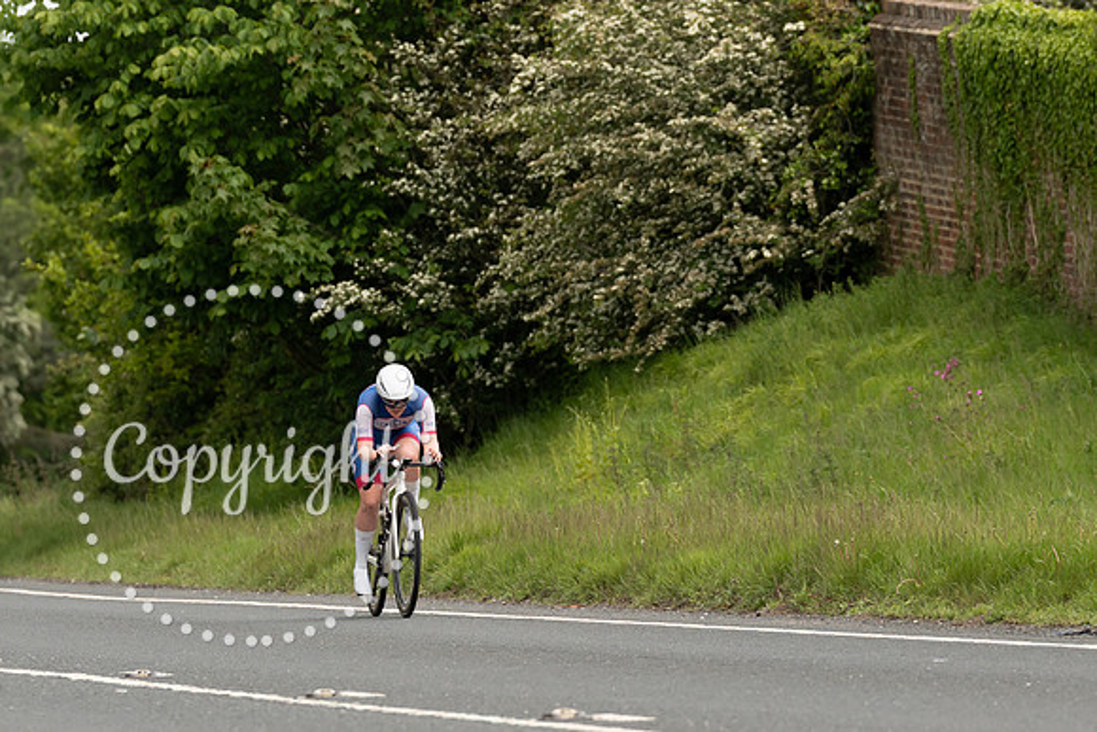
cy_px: 400
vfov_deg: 3.4
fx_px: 12355
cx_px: 419
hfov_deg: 5.1
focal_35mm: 405
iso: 500
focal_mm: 200
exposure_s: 1/1000
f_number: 4.5
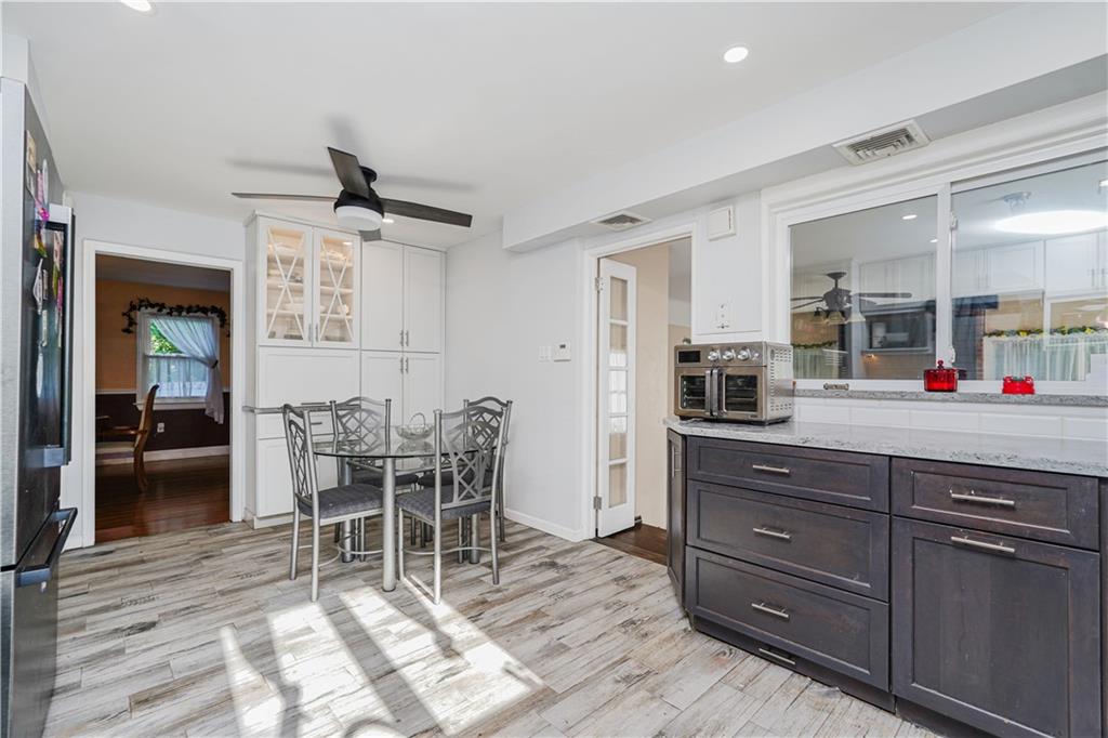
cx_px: 554
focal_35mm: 16
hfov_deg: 95.0
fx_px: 508
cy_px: 369
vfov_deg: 72.0
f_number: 5
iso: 64
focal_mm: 16.5
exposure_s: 1/50
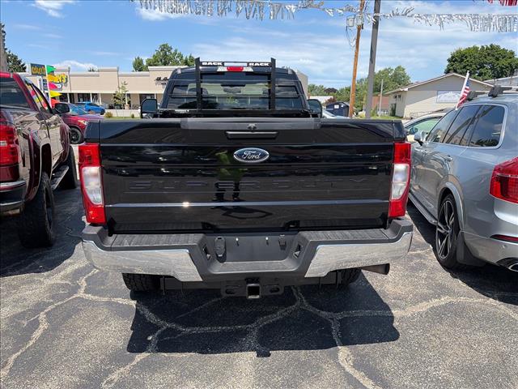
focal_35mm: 26
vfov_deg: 53.1
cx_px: 259
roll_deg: +0.3
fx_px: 389
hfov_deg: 67.3
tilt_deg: -13.7
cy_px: 194
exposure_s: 1/2208
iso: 50
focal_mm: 5.96
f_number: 1.6
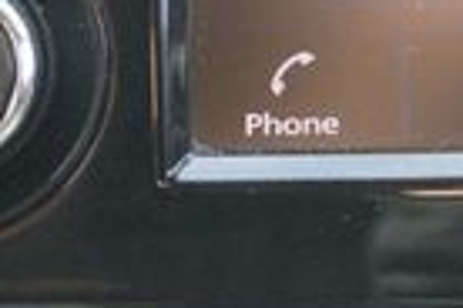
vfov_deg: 5.5
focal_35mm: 244
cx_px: 748
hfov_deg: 8.2
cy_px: -228
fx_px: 3142
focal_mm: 35
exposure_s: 1/60
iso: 800
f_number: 5.6
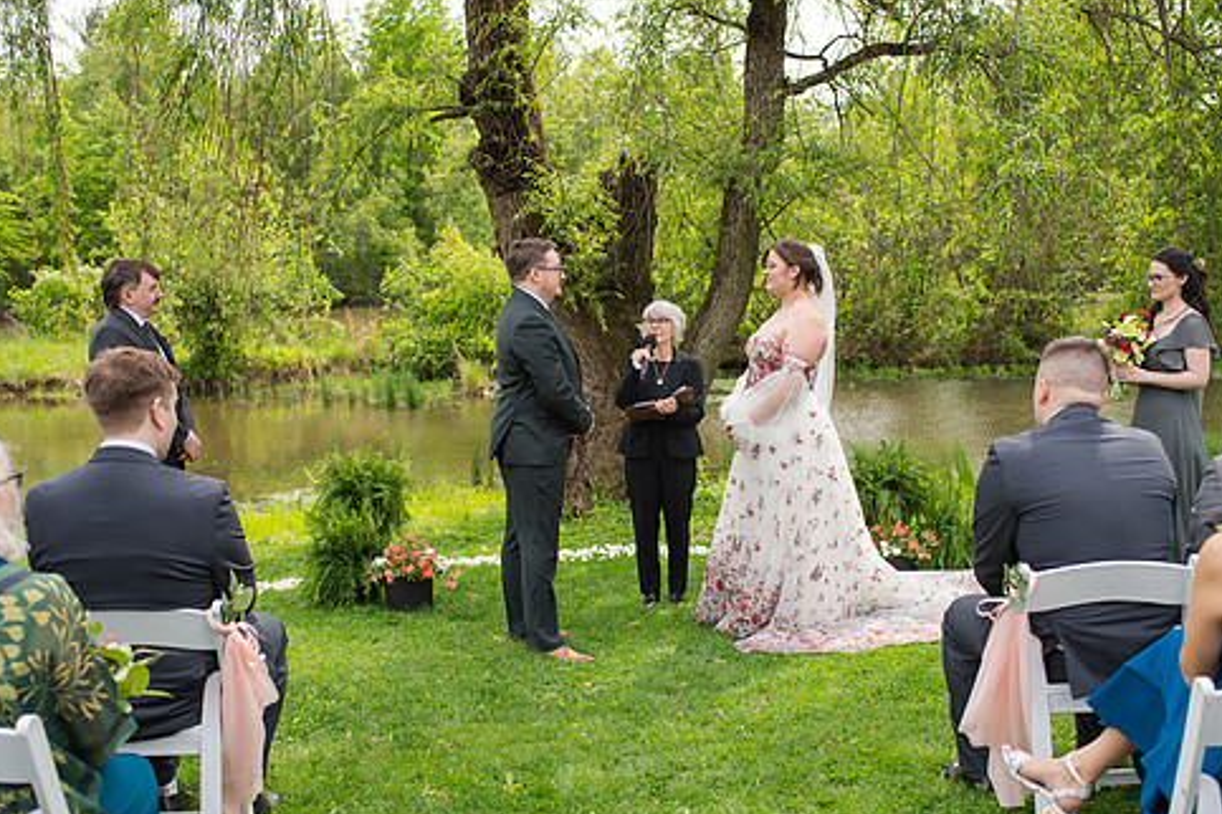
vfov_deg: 31.9
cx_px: 640
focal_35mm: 42
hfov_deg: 46.4
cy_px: 422
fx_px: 1426
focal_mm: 35
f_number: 3.5
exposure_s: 1/500
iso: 100
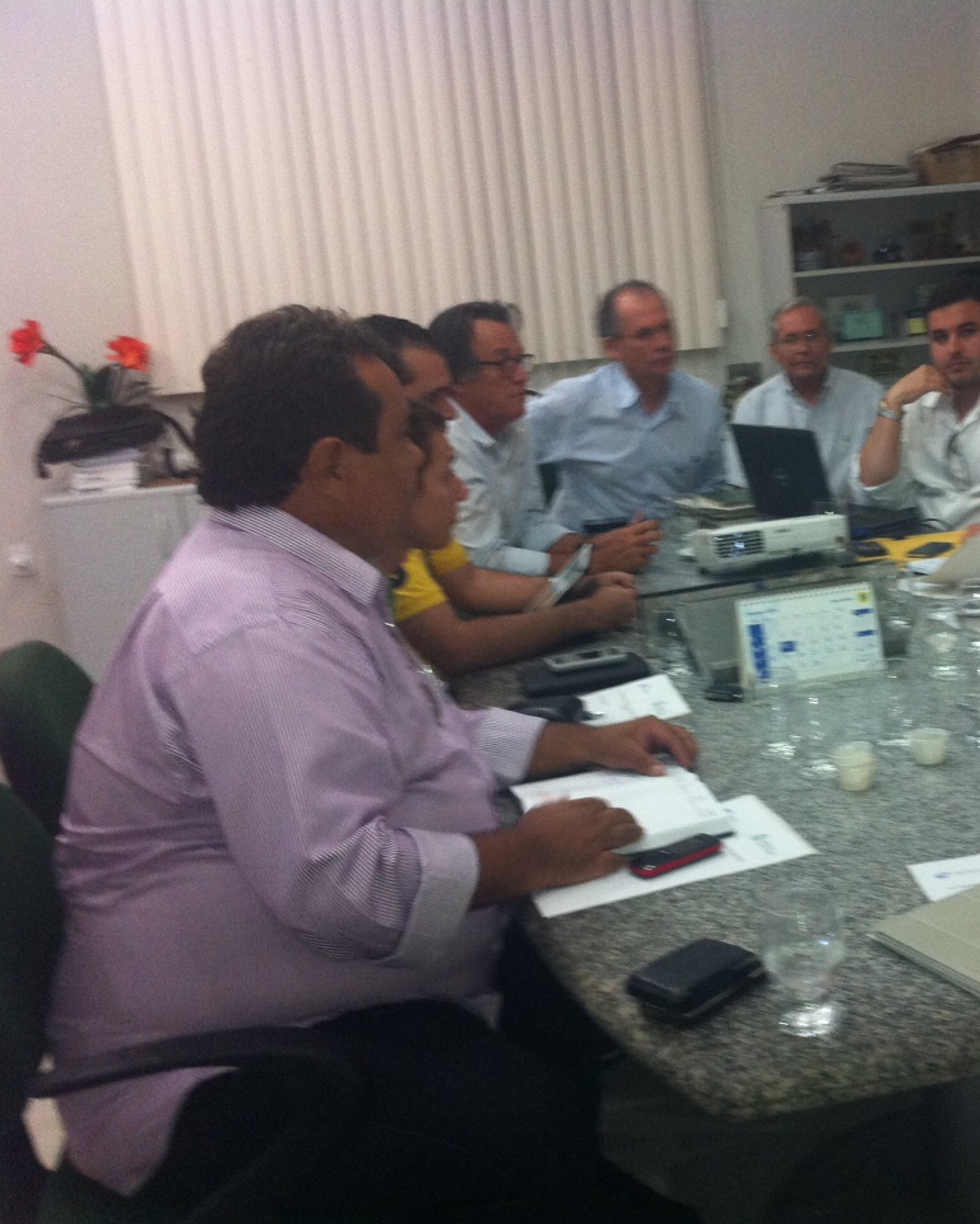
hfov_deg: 31.7
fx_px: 1667
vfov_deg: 40.3
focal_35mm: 46
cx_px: 816
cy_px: 609
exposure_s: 1/15
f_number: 2.8
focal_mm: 3.85
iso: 160
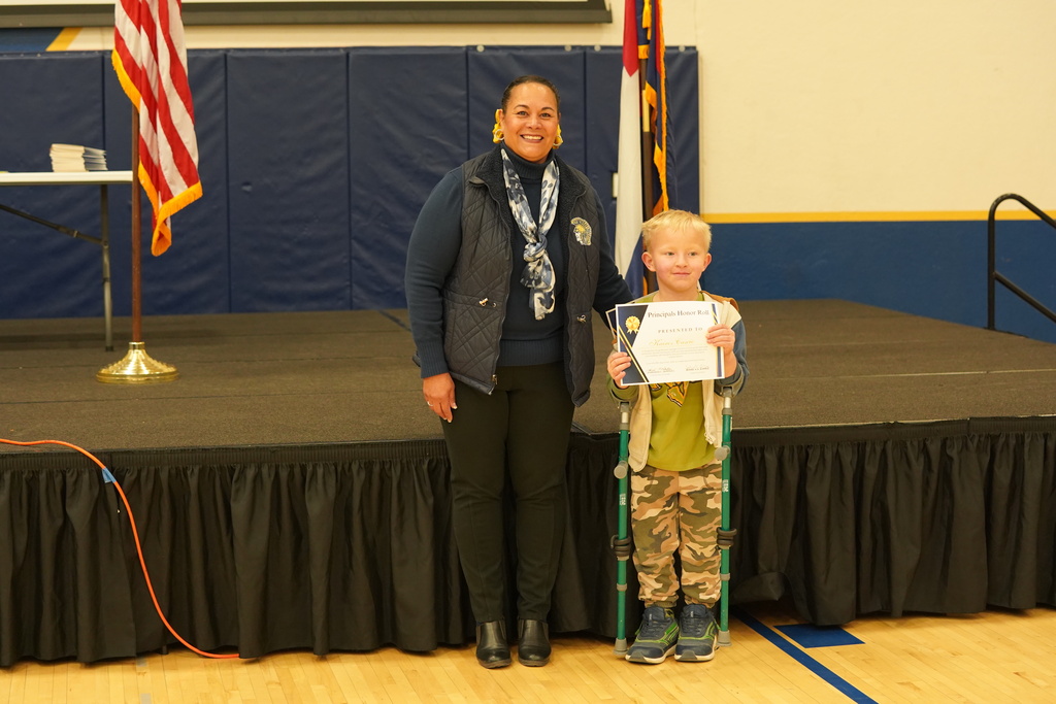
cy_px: 352
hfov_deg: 28.8
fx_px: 2053
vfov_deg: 19.5
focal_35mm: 70
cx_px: 528
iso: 3200
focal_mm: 70
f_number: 4
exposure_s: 1/160
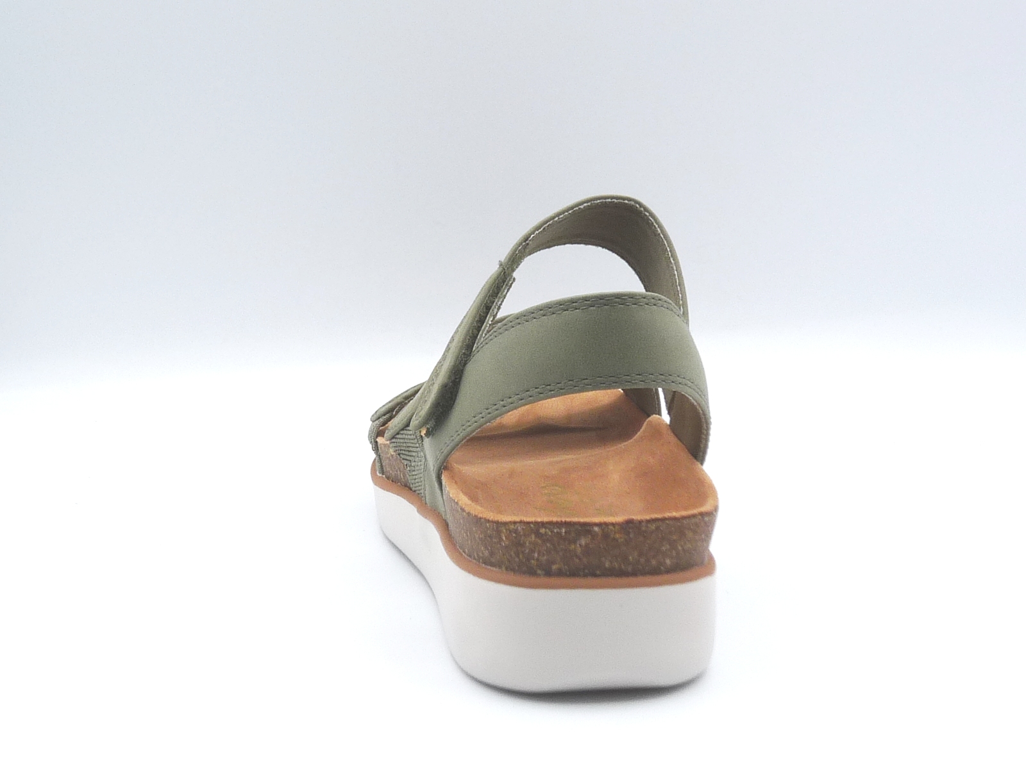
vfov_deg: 26.6
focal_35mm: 55
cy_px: 384
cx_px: 513
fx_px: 1630
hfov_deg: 34.9
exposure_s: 1/200
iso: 100
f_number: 5
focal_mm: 5.5
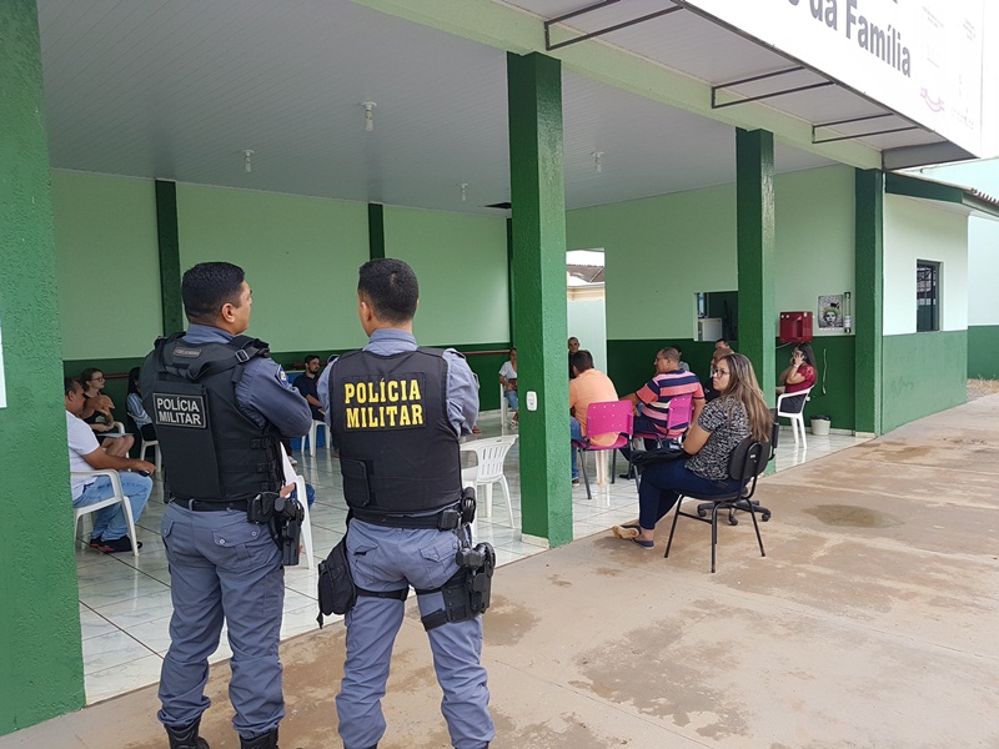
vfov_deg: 53.1
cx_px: 500
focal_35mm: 26
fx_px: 750
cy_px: 374
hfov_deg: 67.3
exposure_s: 1/286
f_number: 1.7
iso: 40
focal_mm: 4.2
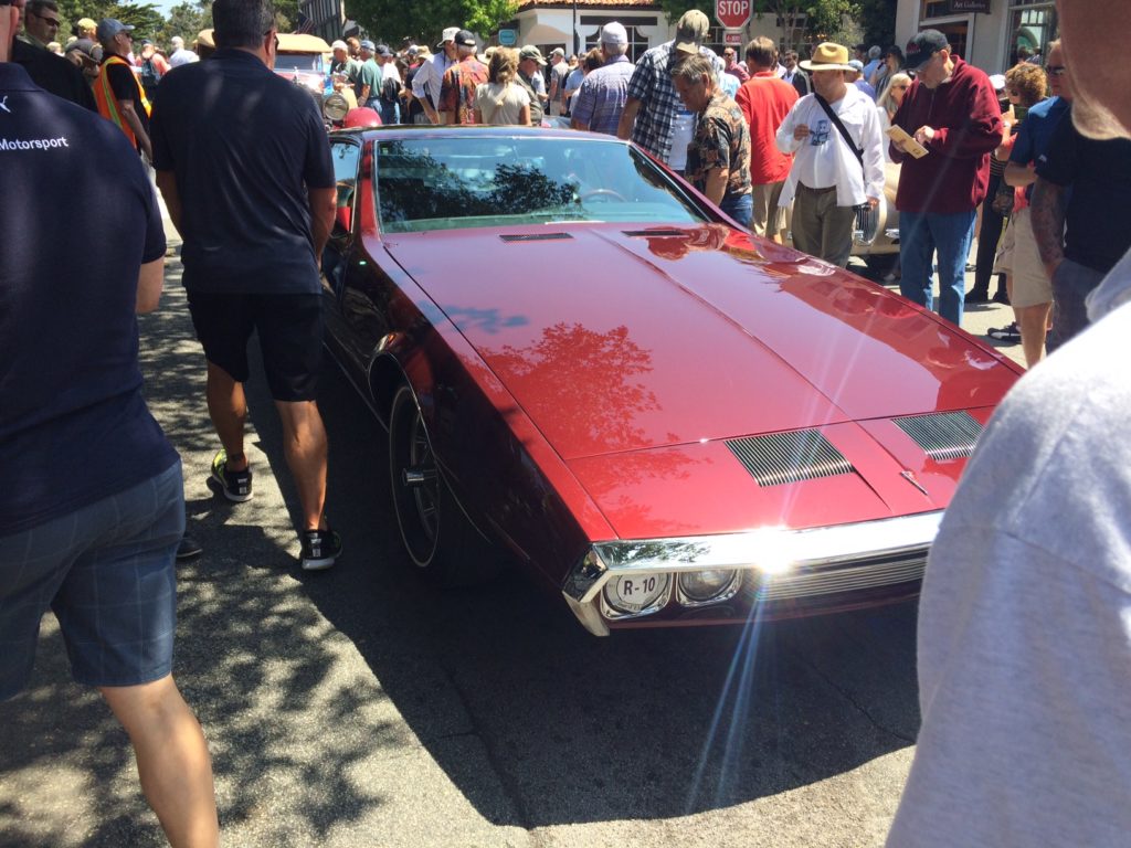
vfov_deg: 48.2
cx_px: 566
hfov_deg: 61.7
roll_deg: +1.8
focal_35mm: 29
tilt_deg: -18.9
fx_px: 948
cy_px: 424
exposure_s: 1/760
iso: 32
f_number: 2.2
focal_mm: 4.15
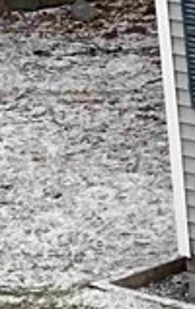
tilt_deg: -18.5
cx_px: 796
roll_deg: +1.1
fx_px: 2997
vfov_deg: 5.9
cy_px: 260
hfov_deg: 3.5
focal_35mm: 354
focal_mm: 6
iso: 20
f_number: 2
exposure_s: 1/184
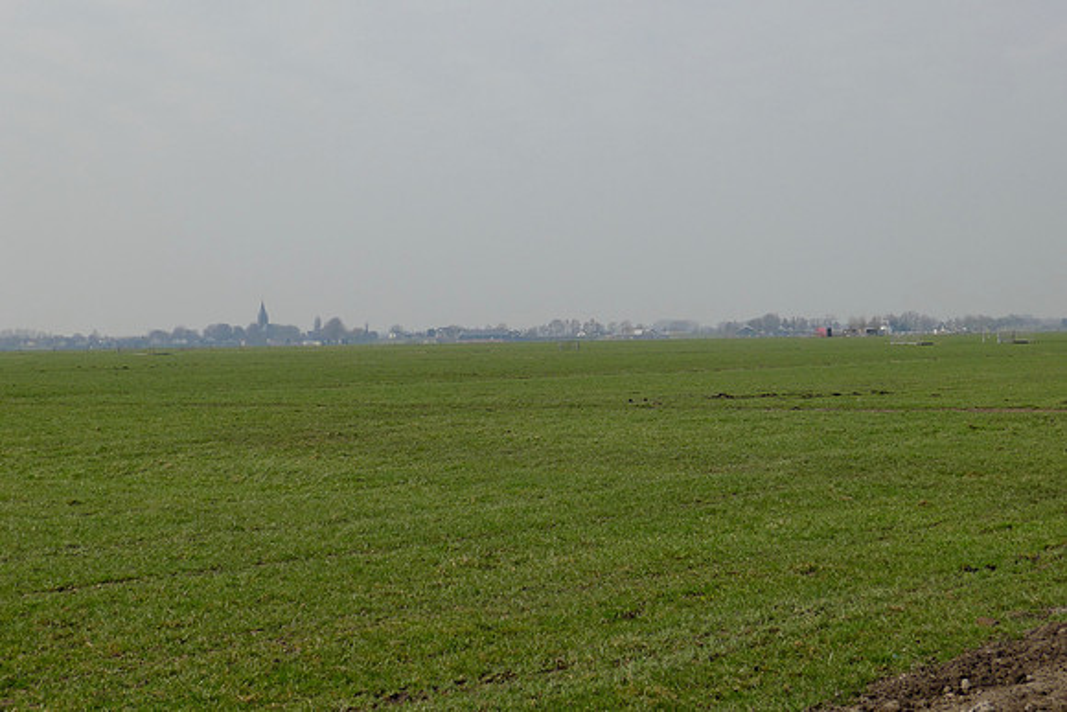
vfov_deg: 18.2
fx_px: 2223
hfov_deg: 27.0
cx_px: 534
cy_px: 356
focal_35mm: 75
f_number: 3.1
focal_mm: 16
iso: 80
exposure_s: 1/1300
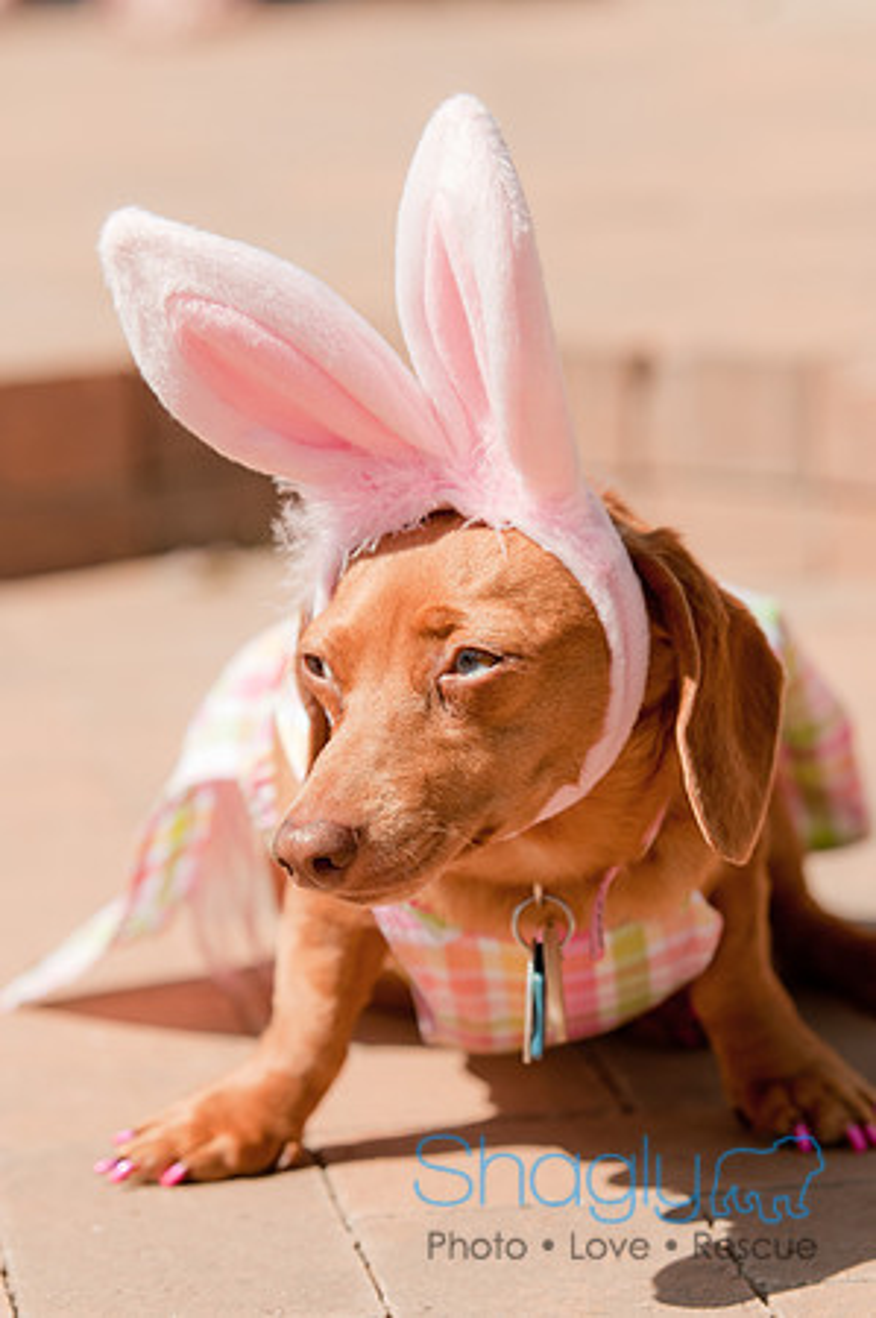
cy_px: 659
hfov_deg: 9.1
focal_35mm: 150
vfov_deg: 13.7
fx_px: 5487
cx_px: 438
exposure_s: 1/1000
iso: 200
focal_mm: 100
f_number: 5
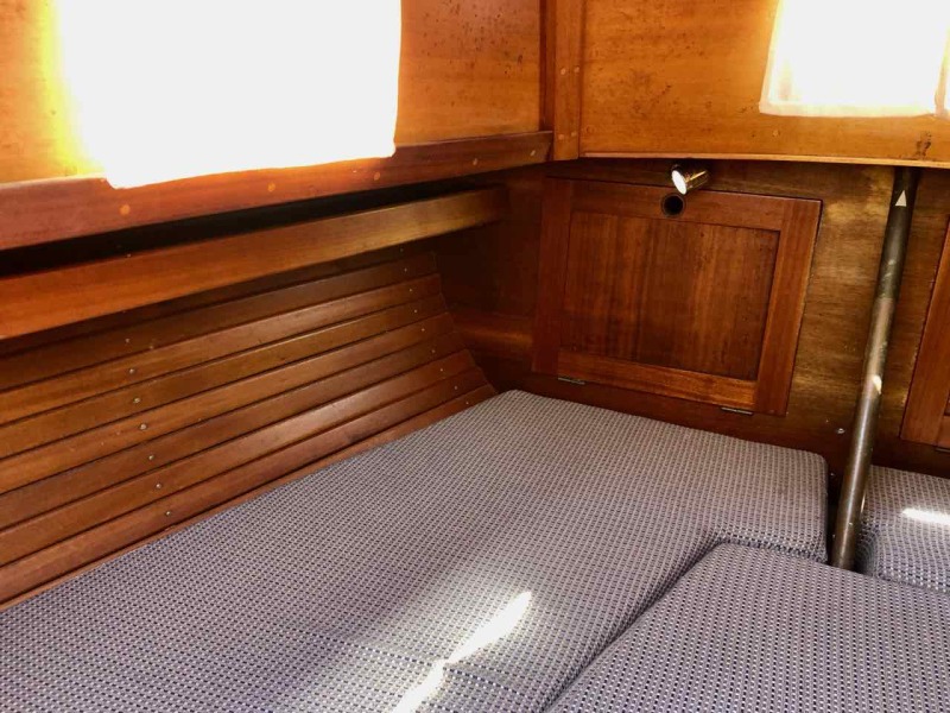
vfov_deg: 49.7
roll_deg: -2.9
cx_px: 475
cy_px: 356
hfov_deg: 63.4
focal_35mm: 28
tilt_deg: -20.6
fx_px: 768
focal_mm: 3.99
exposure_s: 1/30
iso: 32
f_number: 1.8
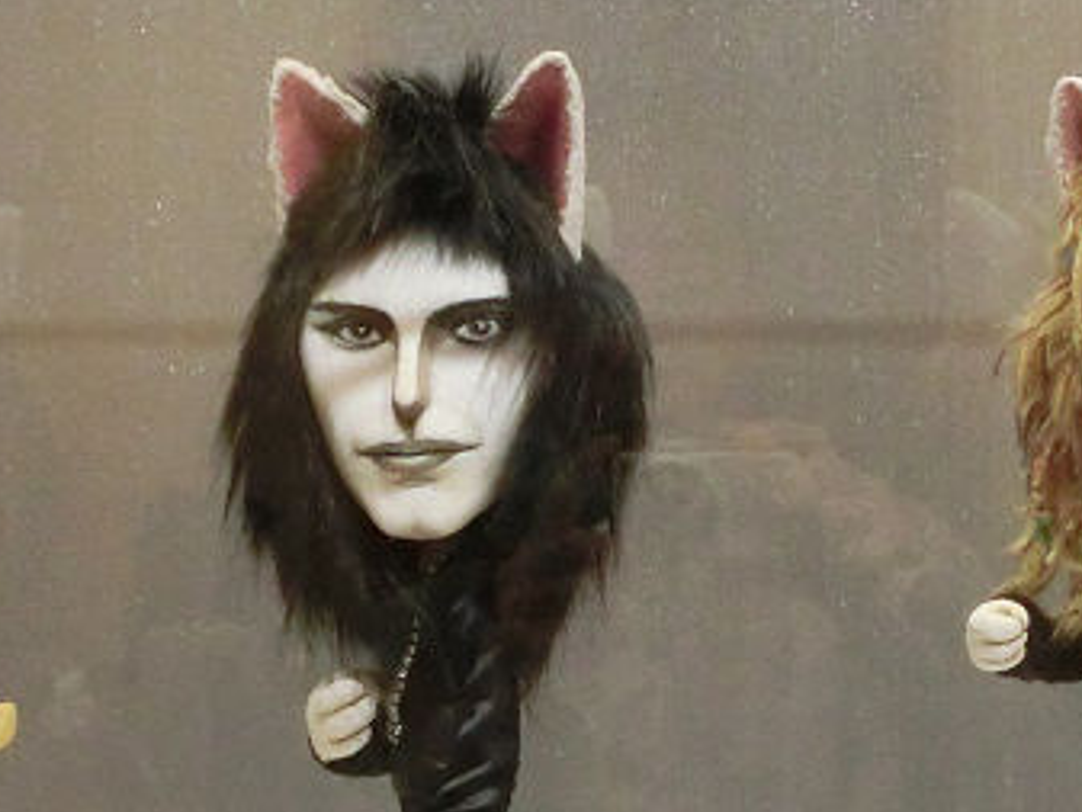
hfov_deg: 22.8
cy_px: 761
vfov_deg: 17.1
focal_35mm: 85
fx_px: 2658
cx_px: 796
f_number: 3
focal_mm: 5
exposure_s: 1/100
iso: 800
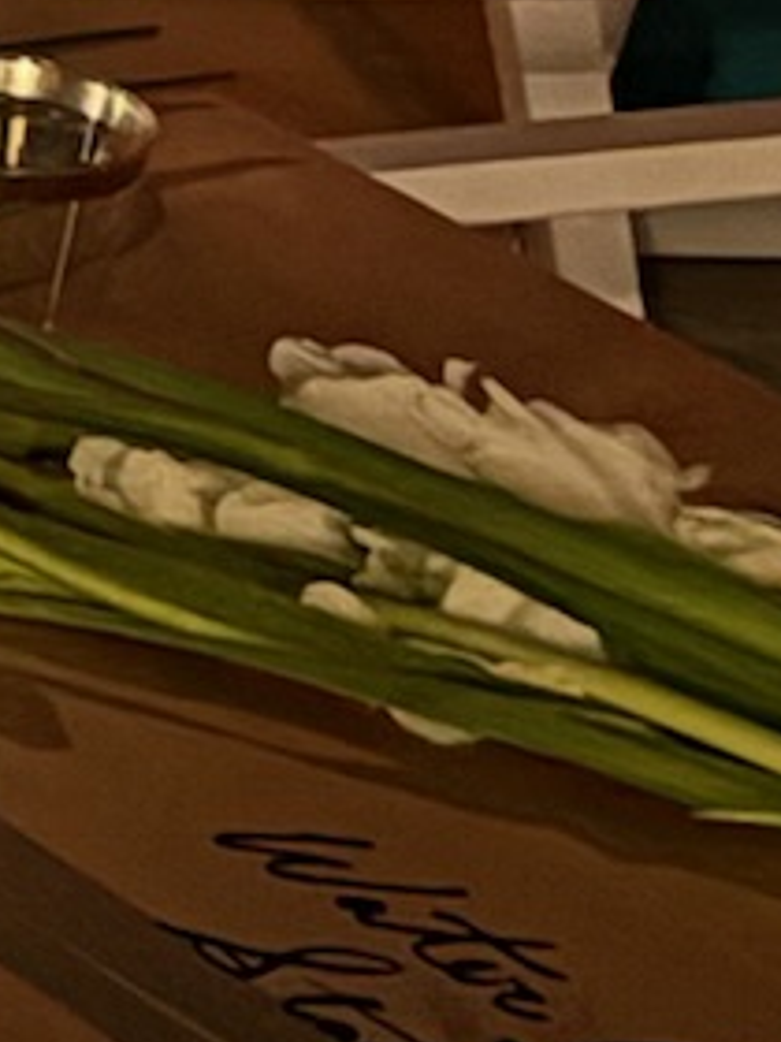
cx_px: -2005
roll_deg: +0.2
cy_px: -1191
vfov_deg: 9.6
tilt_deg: -8.8
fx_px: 5716
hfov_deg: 6.7
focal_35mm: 190
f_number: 1.6
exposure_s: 1/9
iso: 2000
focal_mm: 5.96
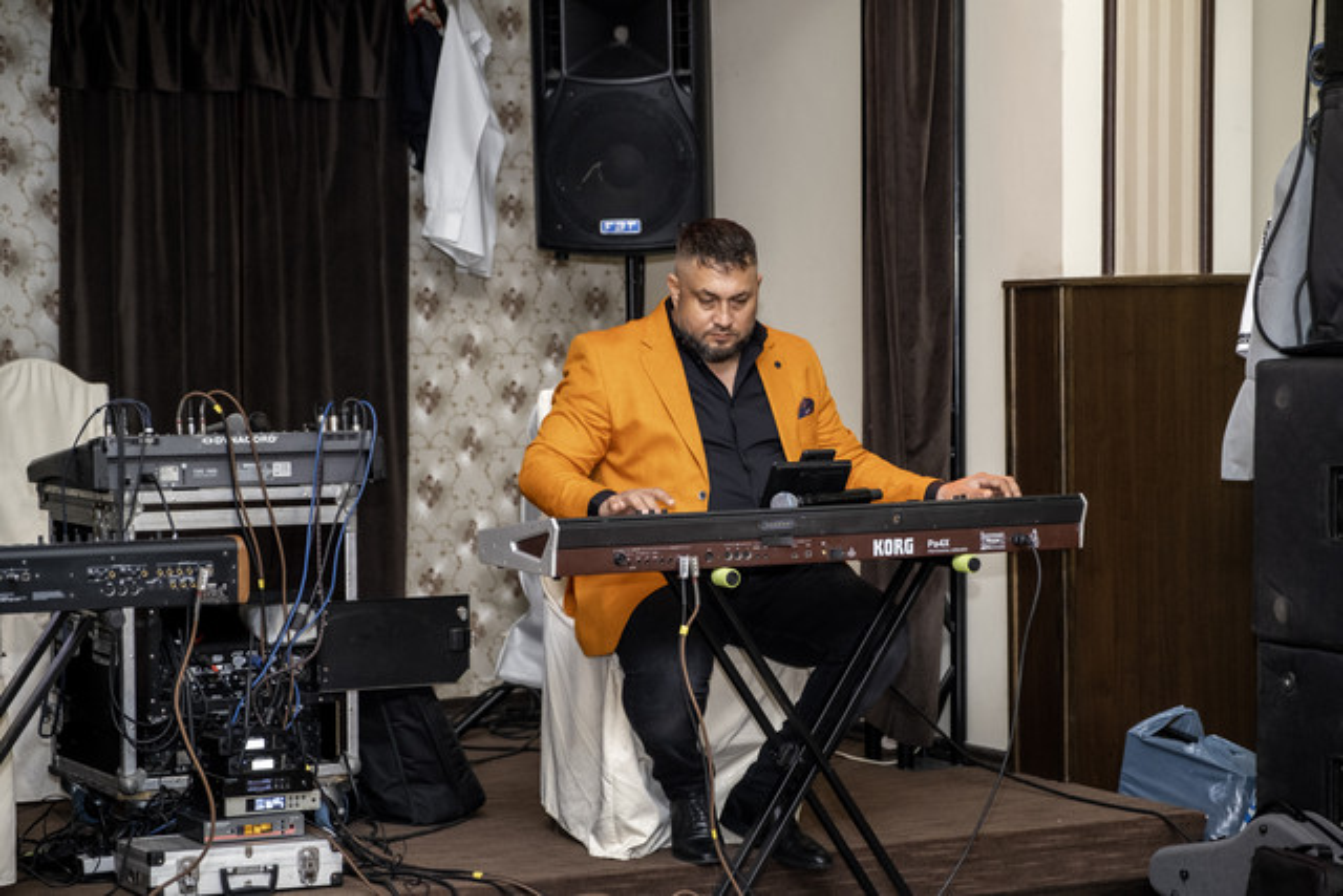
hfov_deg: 24.5
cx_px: 672
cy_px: 448
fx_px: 3097
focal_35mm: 83
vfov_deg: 16.5
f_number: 2.8
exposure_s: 1/125
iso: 1250
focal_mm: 55
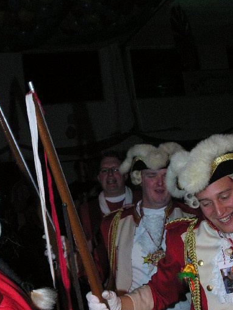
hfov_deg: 26.4
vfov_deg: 34.7
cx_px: 80
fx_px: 493
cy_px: 200
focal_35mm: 55
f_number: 4
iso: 200
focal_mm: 8.9
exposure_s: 1/60.1
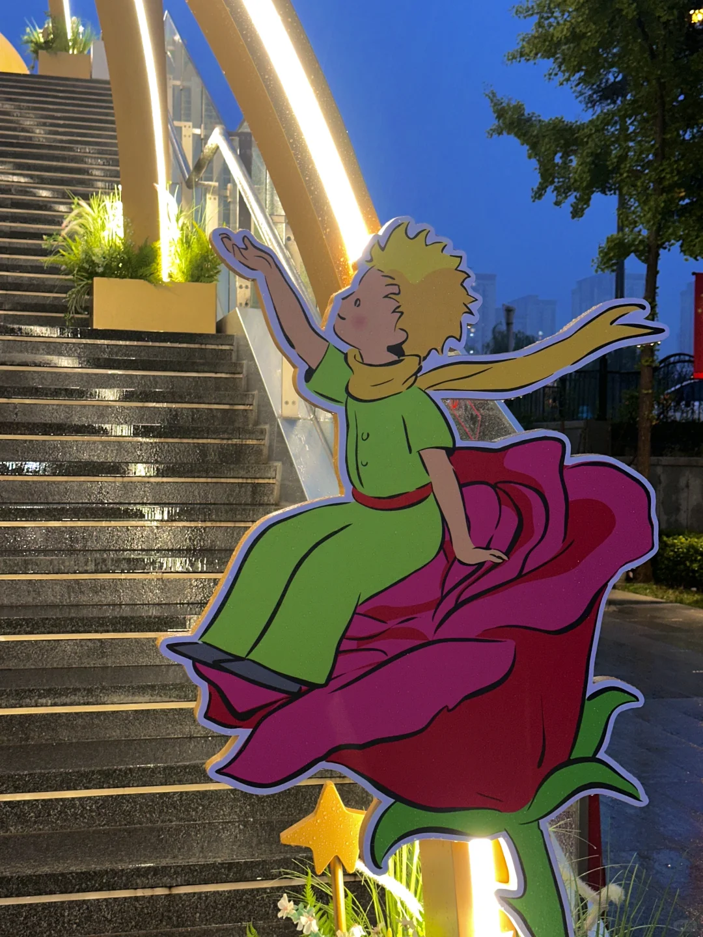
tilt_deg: -0.2
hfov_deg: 30.3
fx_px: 1300
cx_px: 352
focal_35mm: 48
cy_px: 468
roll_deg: -1.0
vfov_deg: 39.7
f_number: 1.78
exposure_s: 1/17
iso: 80
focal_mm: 6.86
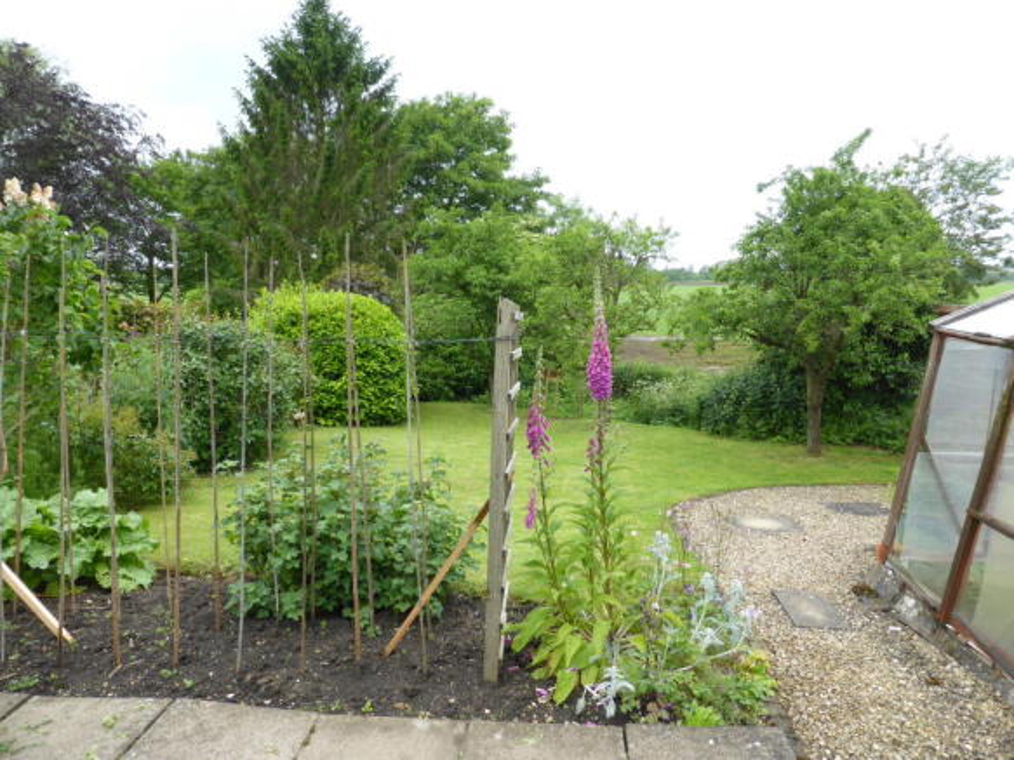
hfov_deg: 71.6
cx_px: 507
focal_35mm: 24
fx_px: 703
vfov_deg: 56.8
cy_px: 380
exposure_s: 1/200
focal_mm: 4.3
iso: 100
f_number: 3.3
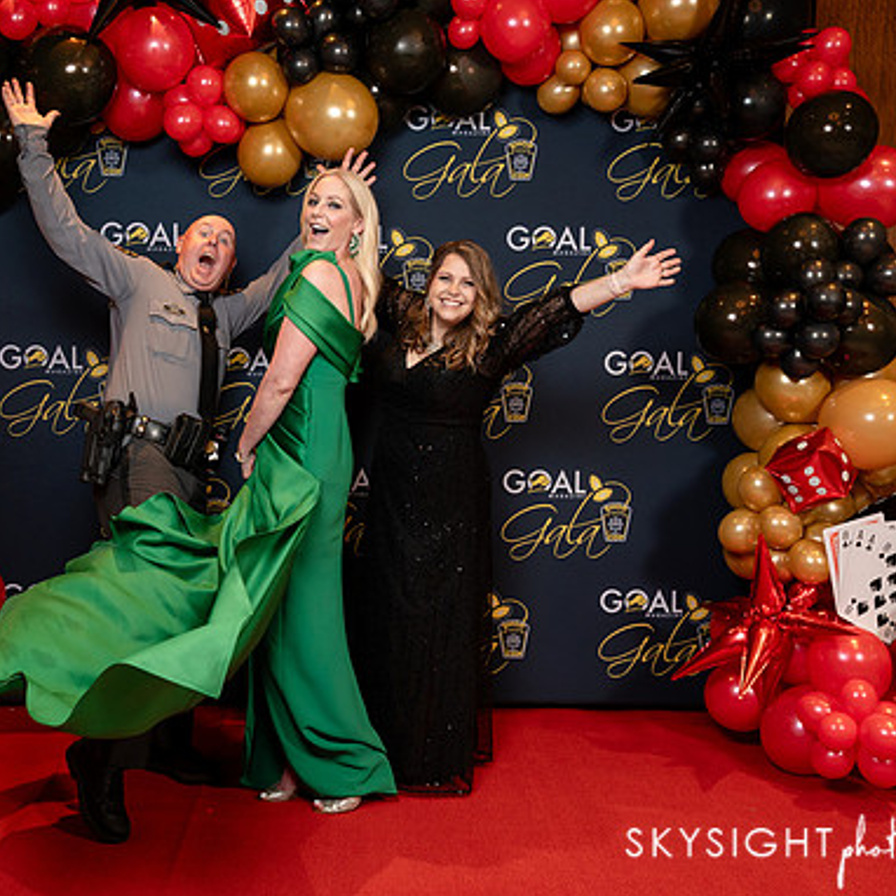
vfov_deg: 44.9
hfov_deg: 44.7
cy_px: 448
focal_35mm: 37
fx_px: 1084
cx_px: 357
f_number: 4.5
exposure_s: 1/200
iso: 1250
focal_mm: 28
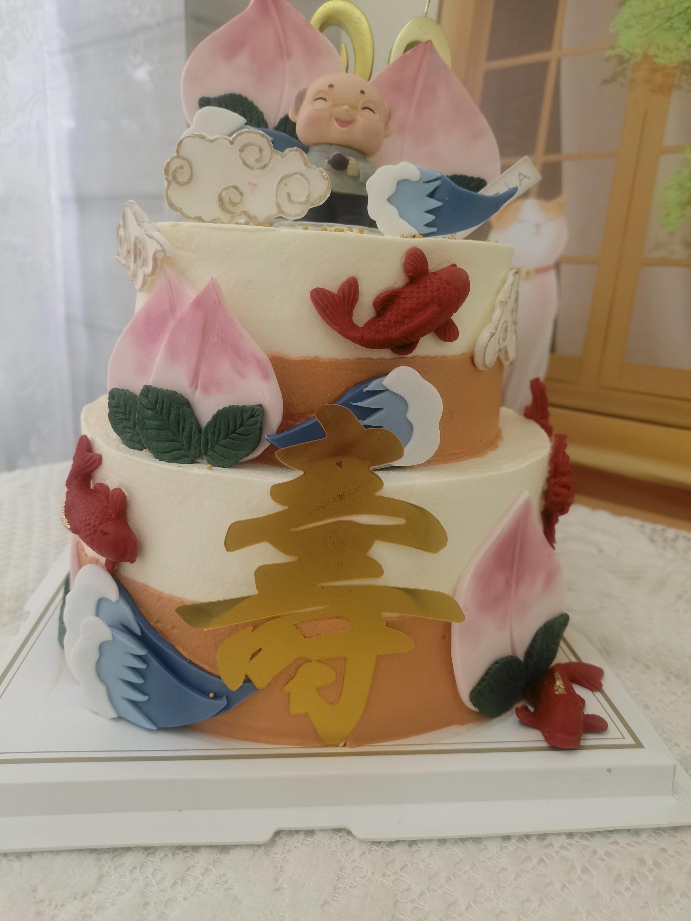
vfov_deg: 65.3
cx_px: 346
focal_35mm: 27
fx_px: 719
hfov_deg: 51.4
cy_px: 460
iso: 125
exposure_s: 1/50
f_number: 1.9
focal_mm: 5.58
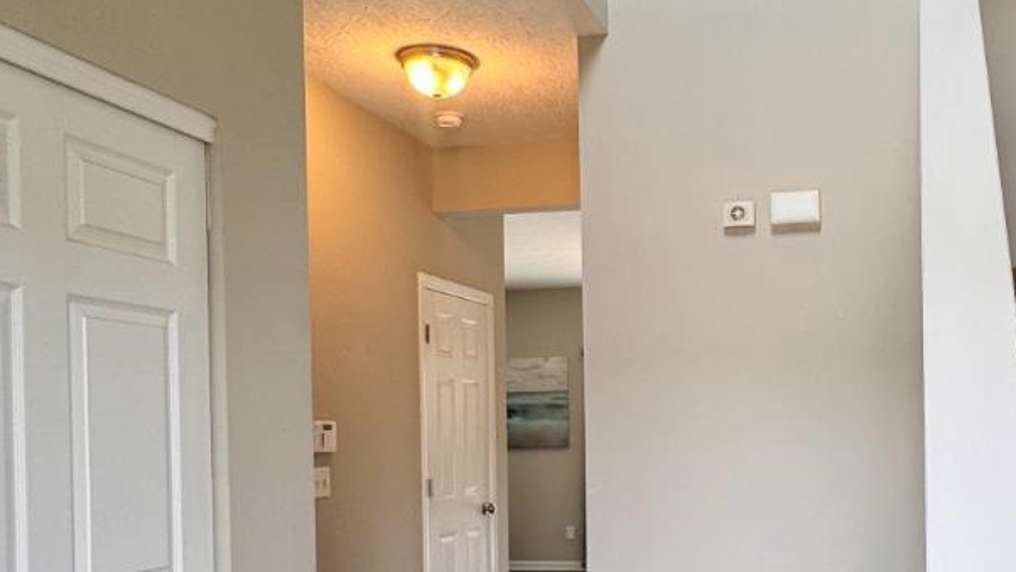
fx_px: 1024
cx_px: 751
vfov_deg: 30.6
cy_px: 443
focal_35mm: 38
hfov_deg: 50.8
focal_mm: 2.22
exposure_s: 1/120
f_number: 2.2
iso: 80
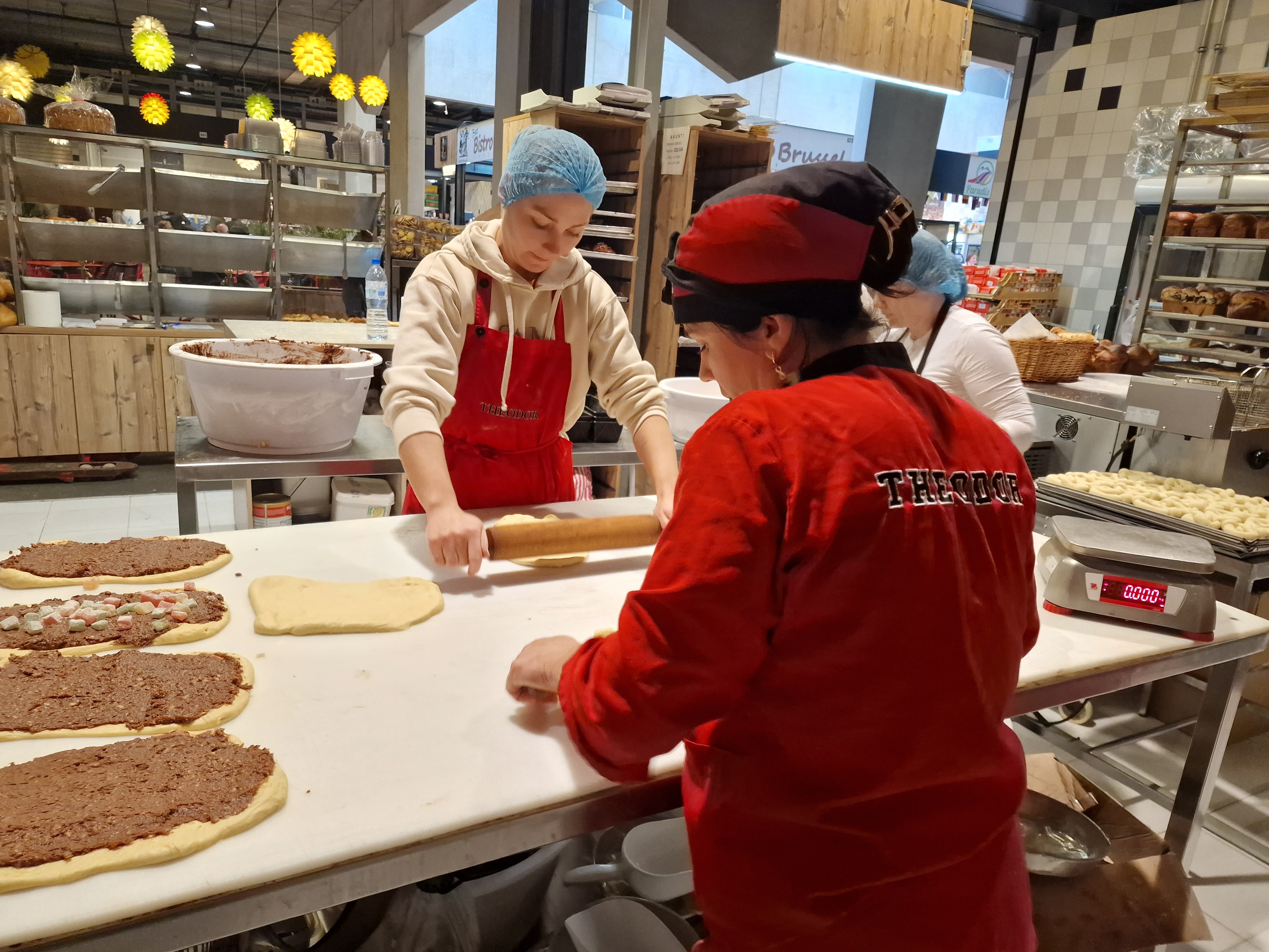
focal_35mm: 23
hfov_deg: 73.9
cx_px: 634
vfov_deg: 58.9
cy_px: 476
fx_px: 843
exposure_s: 1/100
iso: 400
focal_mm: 6.4
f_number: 1.8
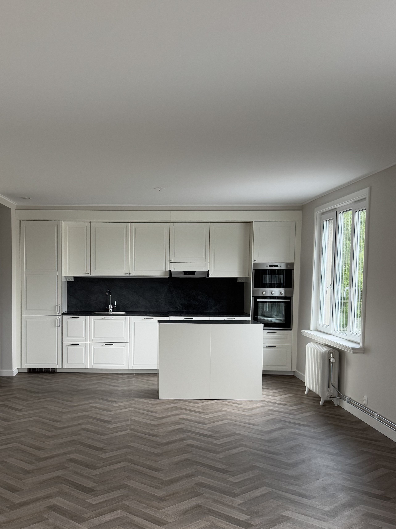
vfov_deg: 46.5
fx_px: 610
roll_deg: -0.3
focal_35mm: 40
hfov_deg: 35.5
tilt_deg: -3.5
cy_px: 320
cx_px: 123
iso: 200
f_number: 1.78
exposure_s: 1/121
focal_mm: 6.76
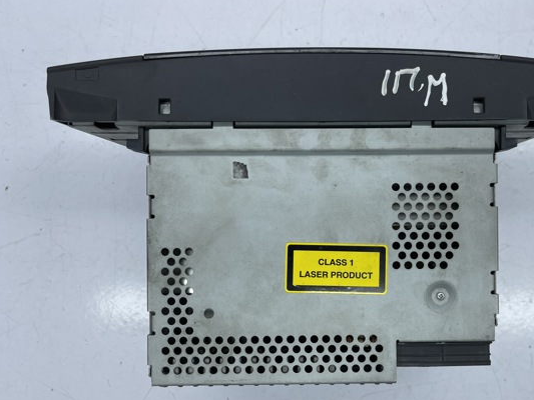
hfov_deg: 59.5
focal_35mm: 30
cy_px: 229
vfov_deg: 46.7
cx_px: 318
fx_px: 463
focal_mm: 5.1
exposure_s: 1/503
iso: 32
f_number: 1.6
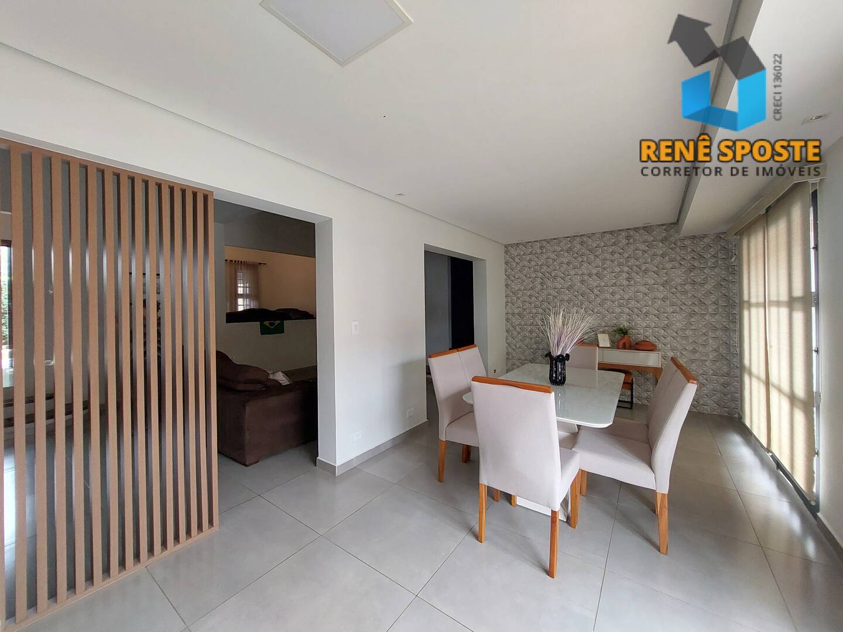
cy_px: 316
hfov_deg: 106.2
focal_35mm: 13
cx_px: 422
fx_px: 317
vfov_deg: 89.9
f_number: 2.2
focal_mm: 1.74
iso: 200
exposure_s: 1/60
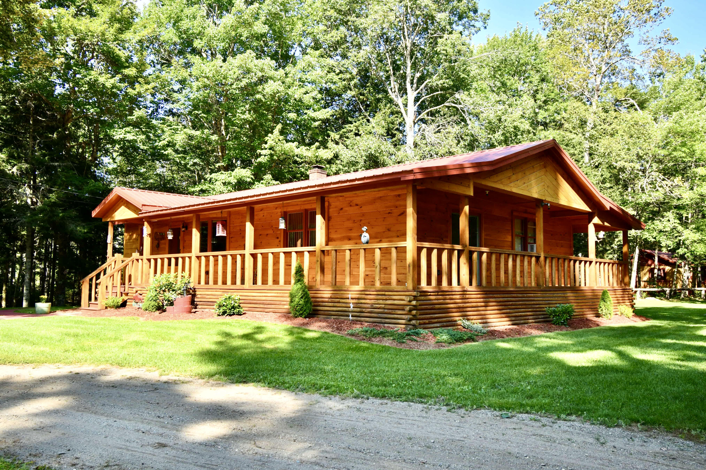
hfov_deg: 61.9
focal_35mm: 30
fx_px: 588
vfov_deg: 43.6
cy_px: 235
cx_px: 353
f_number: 7.1
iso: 720
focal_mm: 20
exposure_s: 1/500
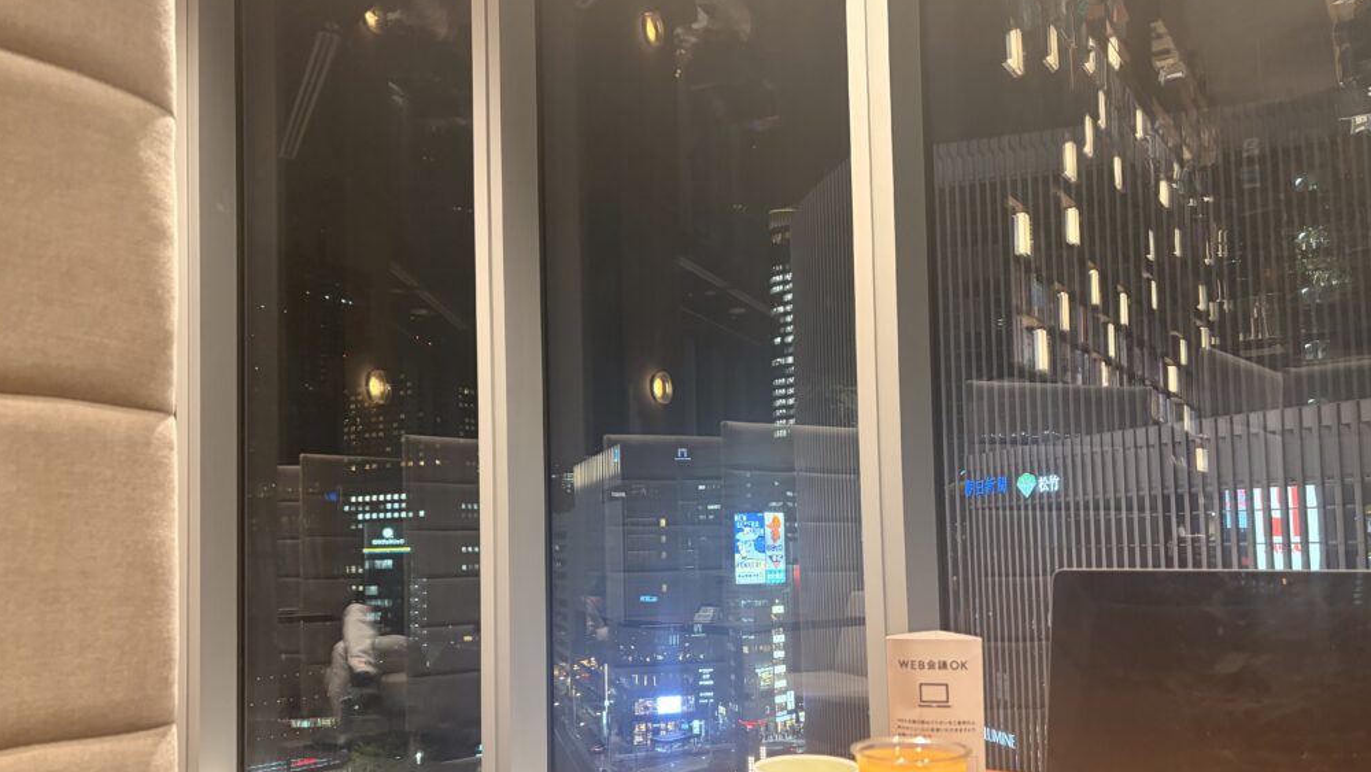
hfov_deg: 66.0
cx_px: 672
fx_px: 1054
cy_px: 488
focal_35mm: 29
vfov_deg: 39.9
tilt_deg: +3.3
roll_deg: +1.7
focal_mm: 5.96
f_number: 1.6
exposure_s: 1/59
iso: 250
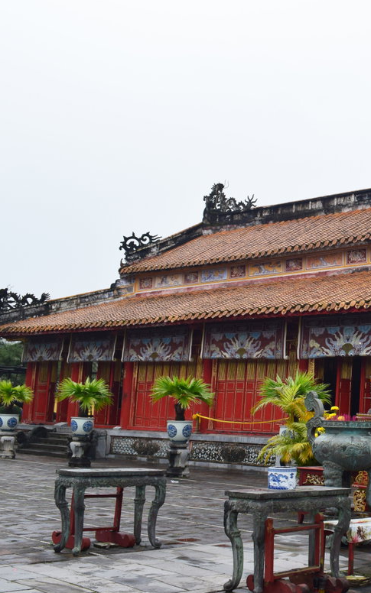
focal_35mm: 52
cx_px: 408
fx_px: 841
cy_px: 289
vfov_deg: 38.9
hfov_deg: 23.3
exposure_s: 1/160
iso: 400
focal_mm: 22
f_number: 9
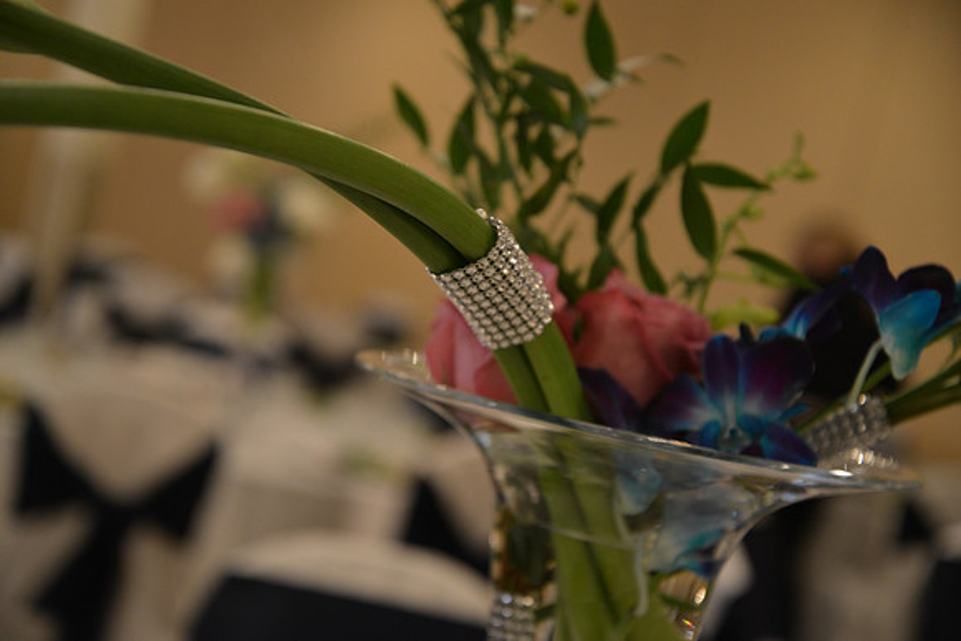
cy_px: 320
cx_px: 480
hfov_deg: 23.9
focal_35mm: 85
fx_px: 2269
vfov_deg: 16.1
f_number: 4.5
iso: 1250
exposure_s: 1/20
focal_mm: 85
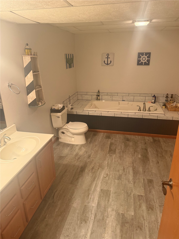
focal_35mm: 24
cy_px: 120
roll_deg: +0.6
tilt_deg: -20.4
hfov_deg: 56.8
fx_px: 165
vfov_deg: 71.6
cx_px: 90
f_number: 1.78
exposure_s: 1/60
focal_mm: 6.76
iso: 320
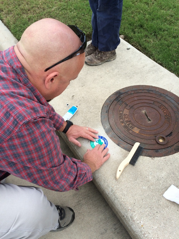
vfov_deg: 61.6
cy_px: 120
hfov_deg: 48.2
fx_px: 200
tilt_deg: -51.5
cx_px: 90
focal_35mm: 29
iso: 32
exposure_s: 1/410
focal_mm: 4.15
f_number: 2.2
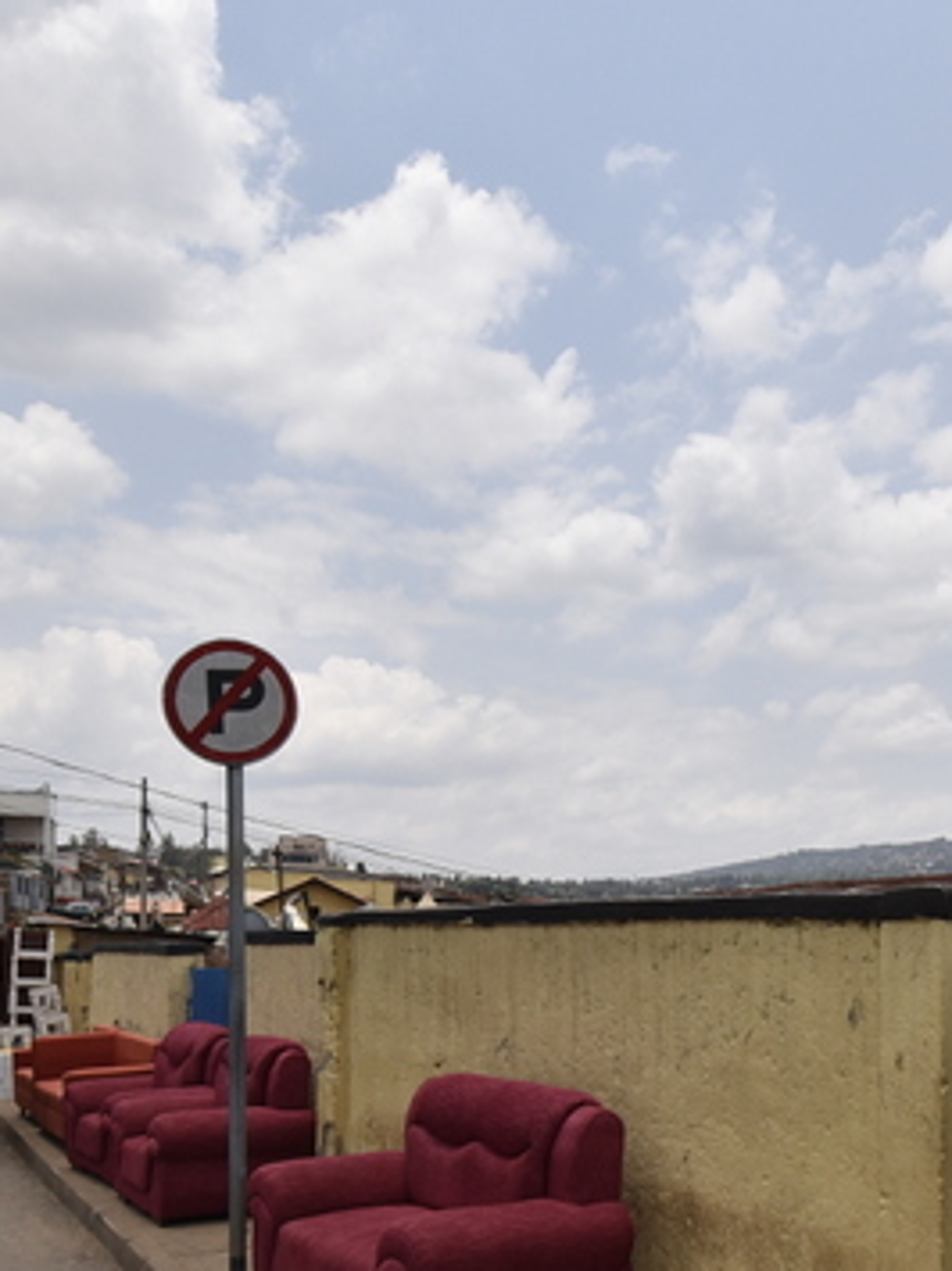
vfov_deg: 50.7
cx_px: 727
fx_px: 1284
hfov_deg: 39.5
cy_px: 936
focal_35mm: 35
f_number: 8
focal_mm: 10
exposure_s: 1/400
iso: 100
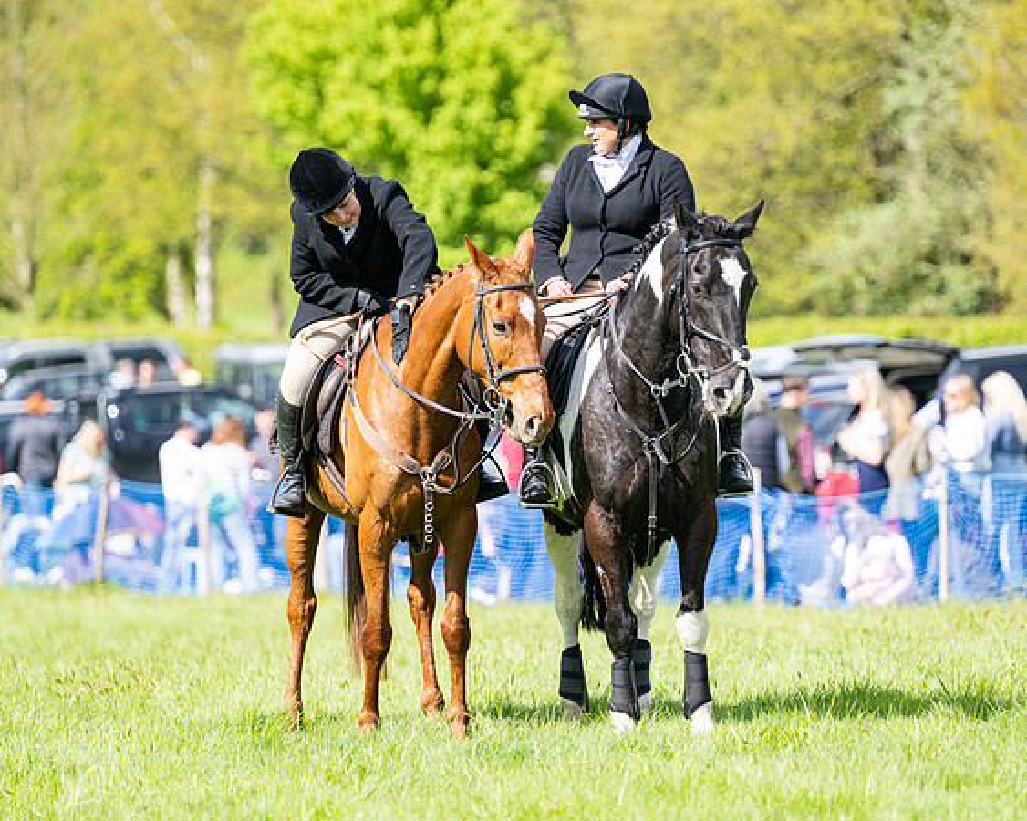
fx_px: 8213
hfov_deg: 7.2
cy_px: 410
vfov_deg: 5.7
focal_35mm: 270
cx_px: 514
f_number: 4
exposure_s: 1/2000
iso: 400
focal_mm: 240
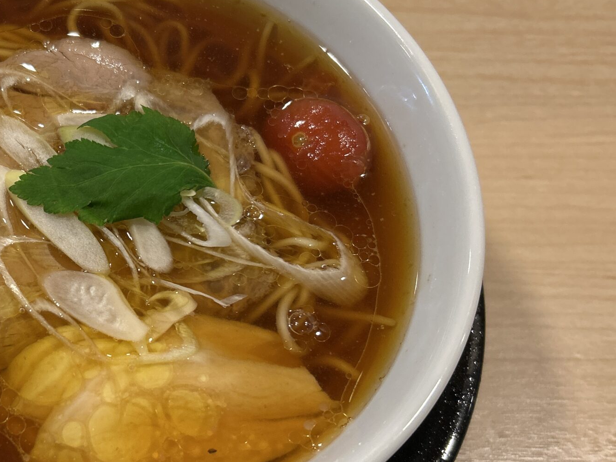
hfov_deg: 35.5
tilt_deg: -62.9
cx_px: 39
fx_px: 890
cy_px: 270
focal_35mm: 50
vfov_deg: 29.1
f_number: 1.5
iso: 125
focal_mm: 5.7
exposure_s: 1/60
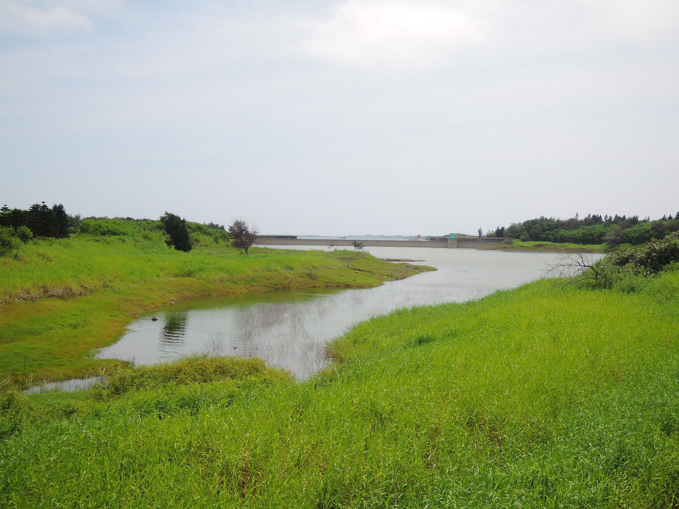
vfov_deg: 36.0
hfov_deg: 46.8
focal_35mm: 40
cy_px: 254
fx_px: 785
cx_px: 340
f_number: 3.5
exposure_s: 1/1250
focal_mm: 8.6
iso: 80
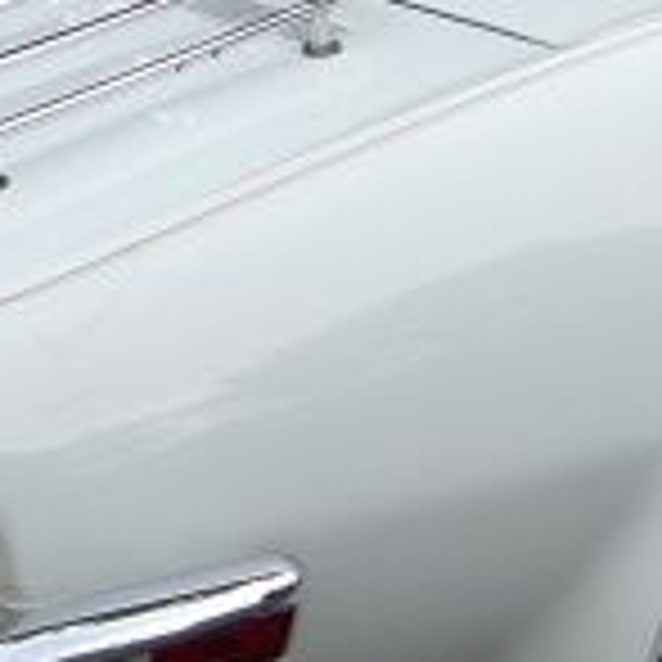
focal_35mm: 144
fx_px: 3116
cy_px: 198
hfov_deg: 12.0
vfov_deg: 12.1
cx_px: 671
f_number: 4
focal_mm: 5.2
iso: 100
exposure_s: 1/160
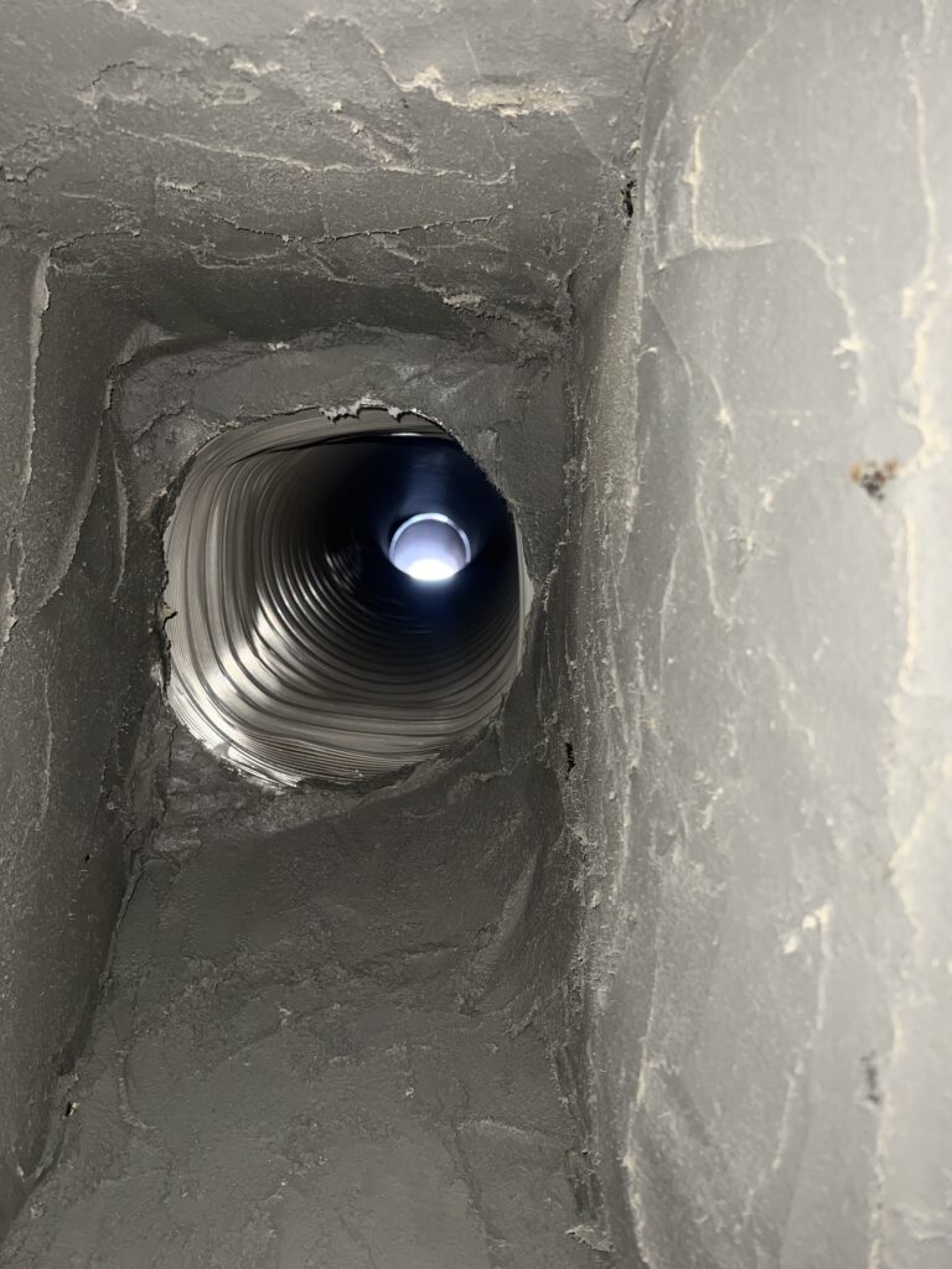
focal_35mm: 26
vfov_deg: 67.3
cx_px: 476
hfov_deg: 53.1
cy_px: 634
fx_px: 953
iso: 32
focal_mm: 5.7
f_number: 1.5
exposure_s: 1/36
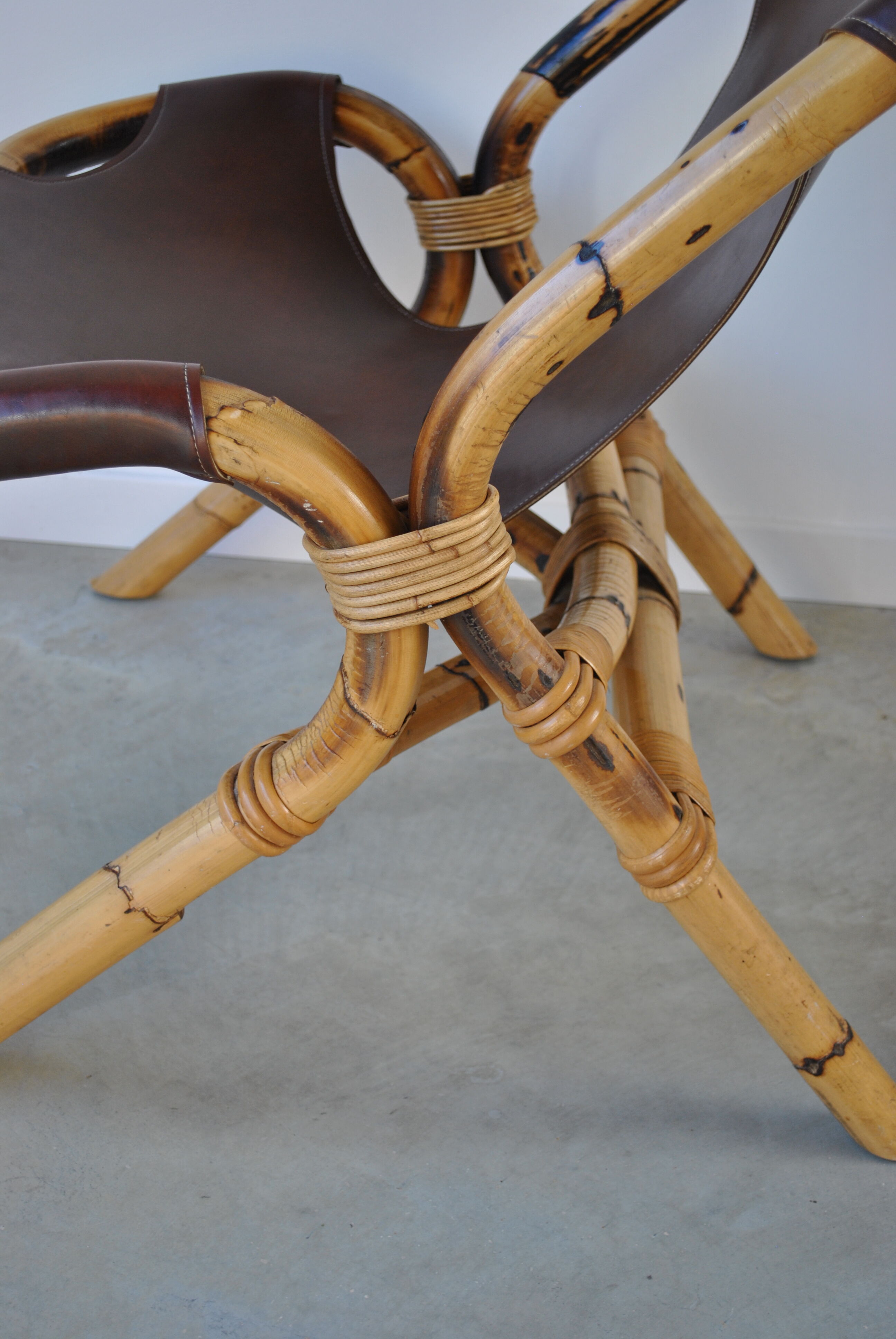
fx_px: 2010
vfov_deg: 36.8
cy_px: 670
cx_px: 448
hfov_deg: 25.1
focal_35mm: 54
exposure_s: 1/60
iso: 200
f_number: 5
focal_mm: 36
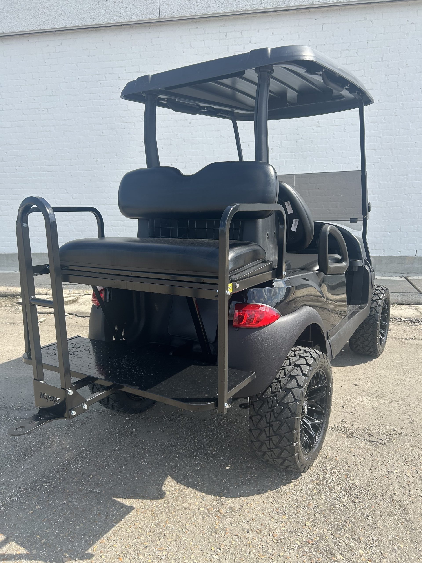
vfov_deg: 67.3
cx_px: 211
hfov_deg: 53.1
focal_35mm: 26
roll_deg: -0.4
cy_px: 282
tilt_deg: -13.3
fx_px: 423
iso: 50
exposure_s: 1/1779
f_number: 1.5
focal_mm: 5.7
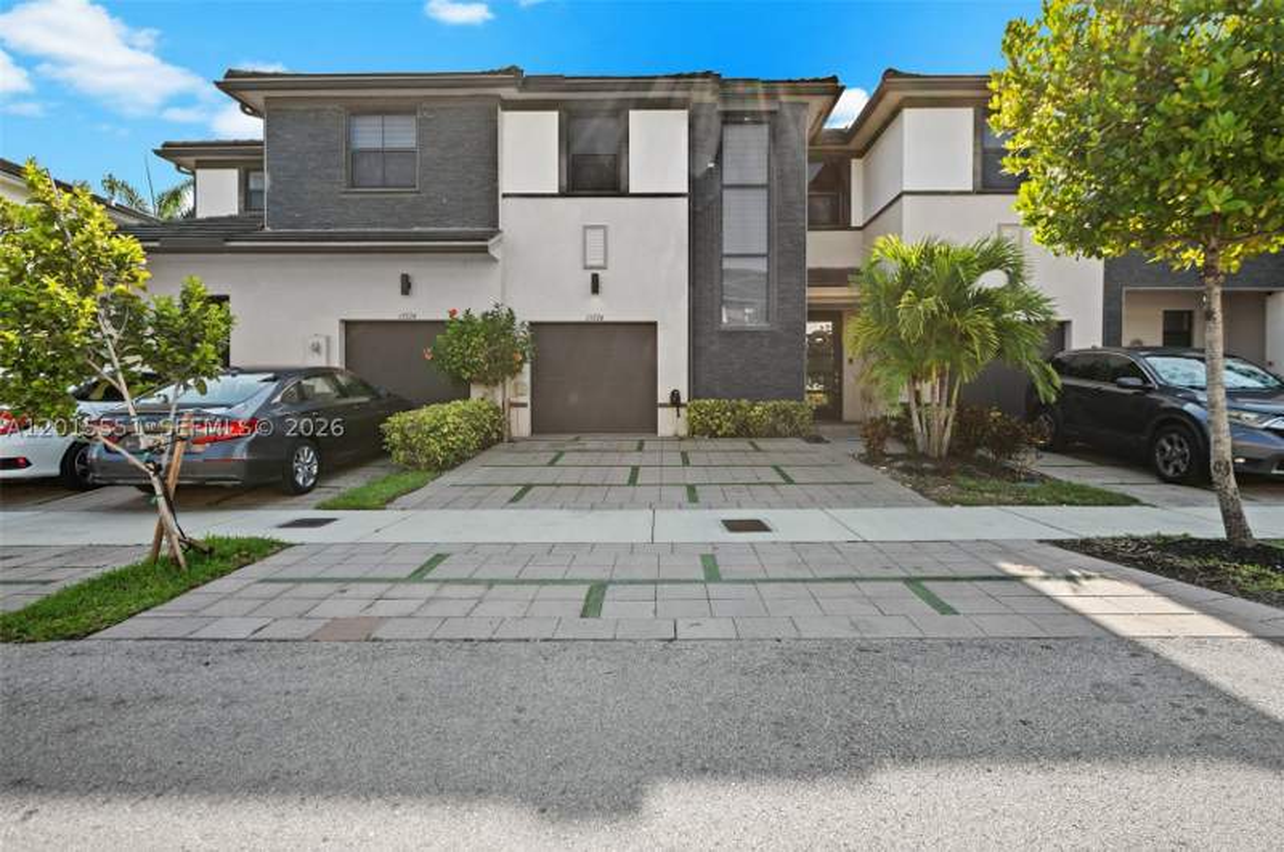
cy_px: 426
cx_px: 642
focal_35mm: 18
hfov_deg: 90.1
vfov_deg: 67.2
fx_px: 641
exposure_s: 1/200
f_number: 8
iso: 200
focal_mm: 18
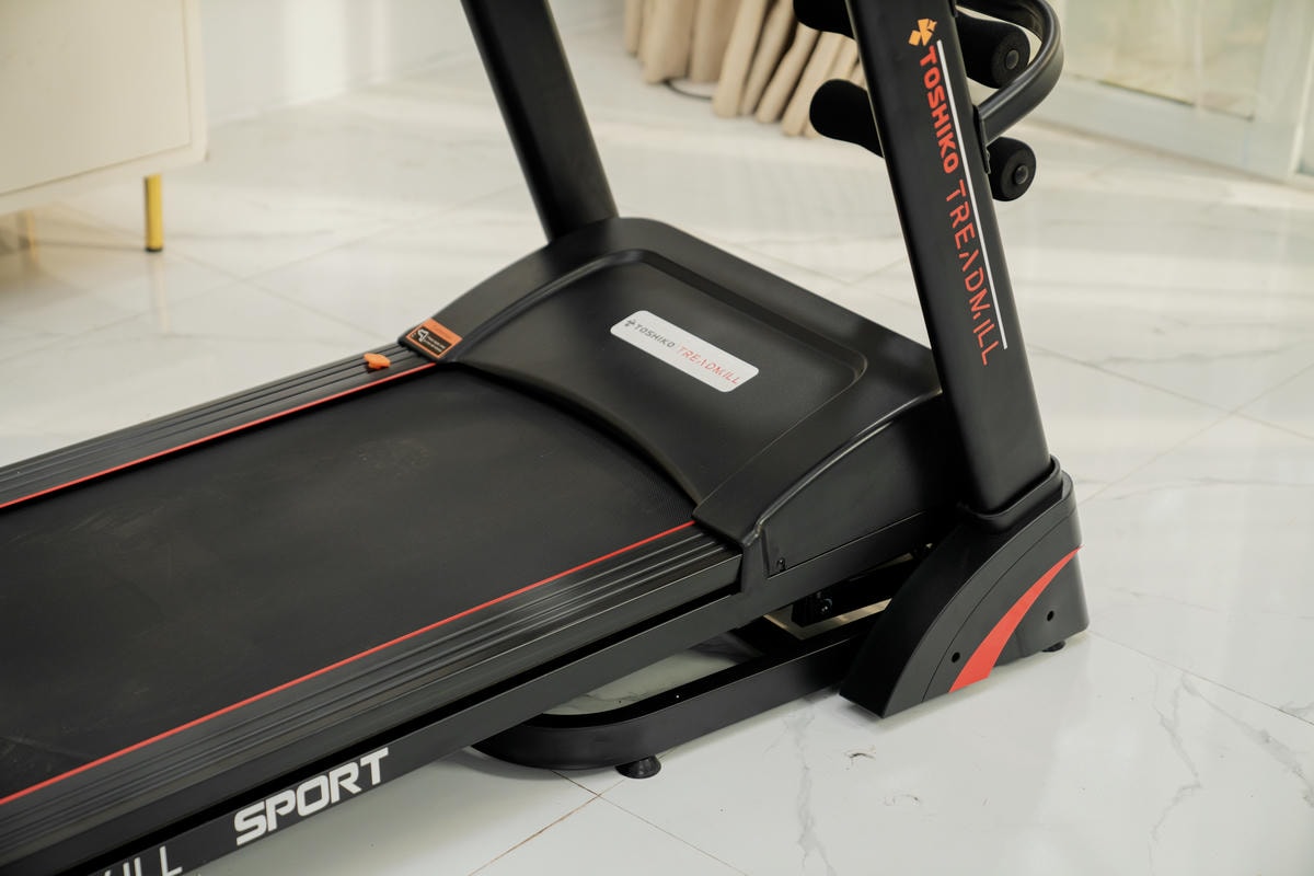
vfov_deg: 19.5
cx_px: 657
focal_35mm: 70
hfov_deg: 28.8
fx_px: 2555
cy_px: 438
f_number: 3.2
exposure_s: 1/320
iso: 400
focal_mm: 70
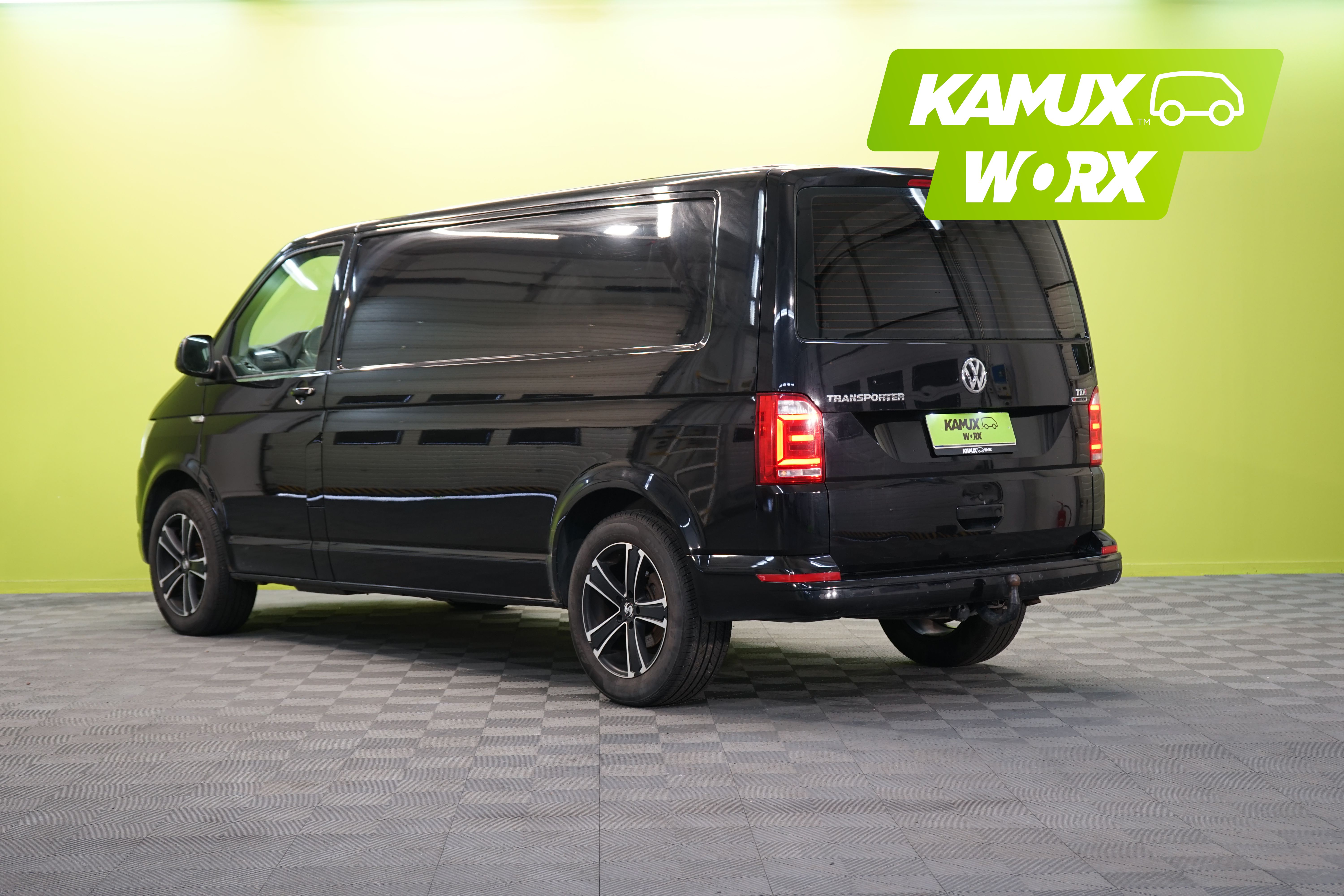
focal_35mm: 57
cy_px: 448
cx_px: 672
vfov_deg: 23.8
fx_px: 2128
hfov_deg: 35.1
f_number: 5.6
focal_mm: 57
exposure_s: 1/20
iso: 500
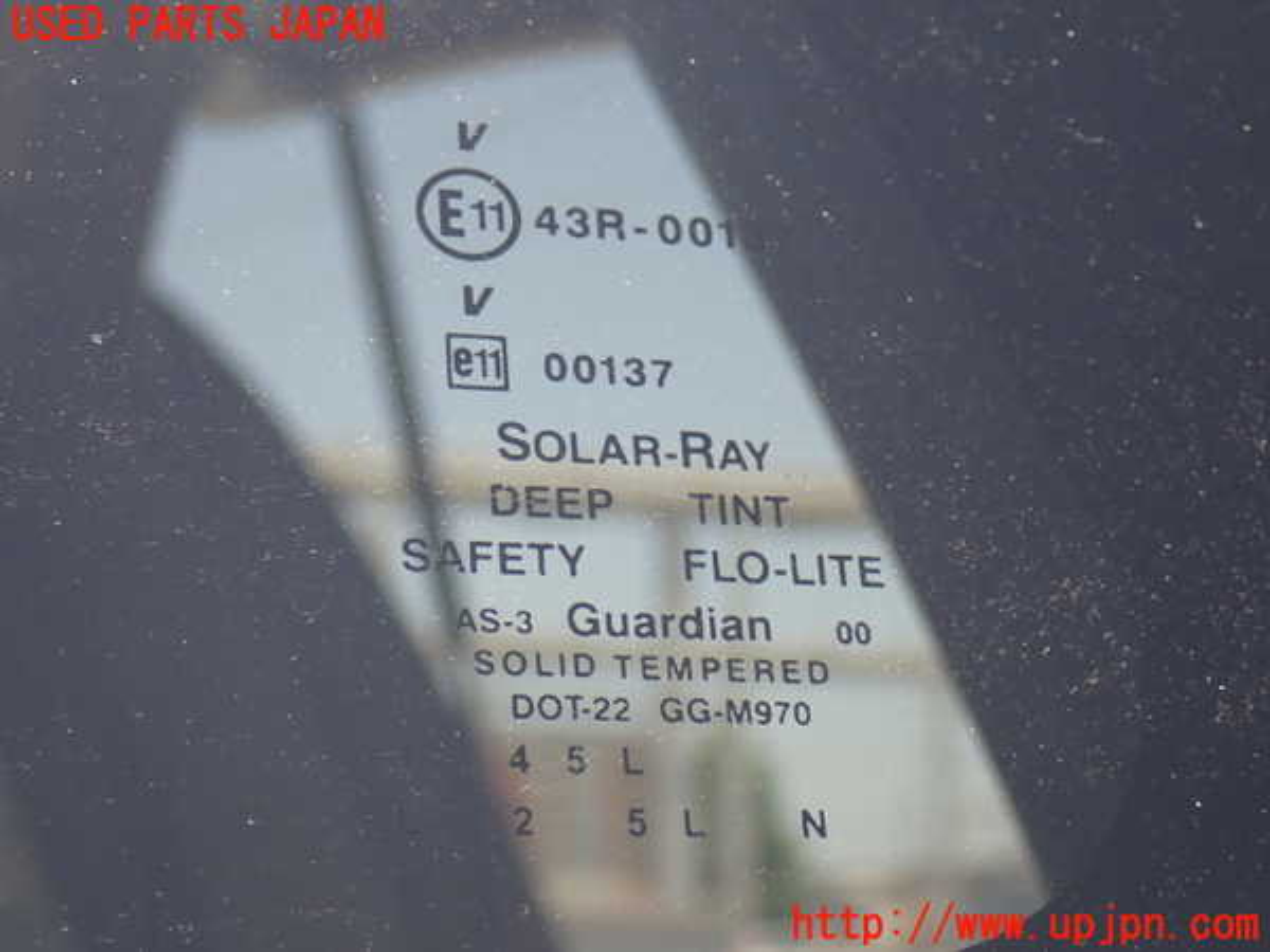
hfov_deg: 25.3
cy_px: 476
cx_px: 635
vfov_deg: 19.1
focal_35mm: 77
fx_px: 2825
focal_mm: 13.65
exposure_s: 1/200
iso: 100
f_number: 4.1
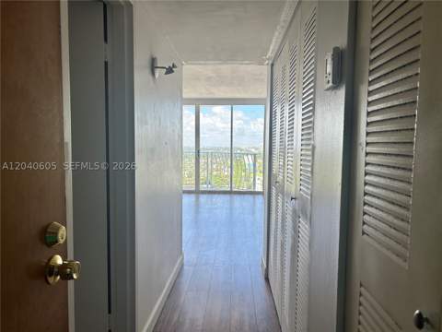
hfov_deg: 67.3
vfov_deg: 53.1
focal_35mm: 26
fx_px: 332
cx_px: 221
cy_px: 166
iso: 50
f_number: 1.5
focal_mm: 5.7
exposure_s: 1/320
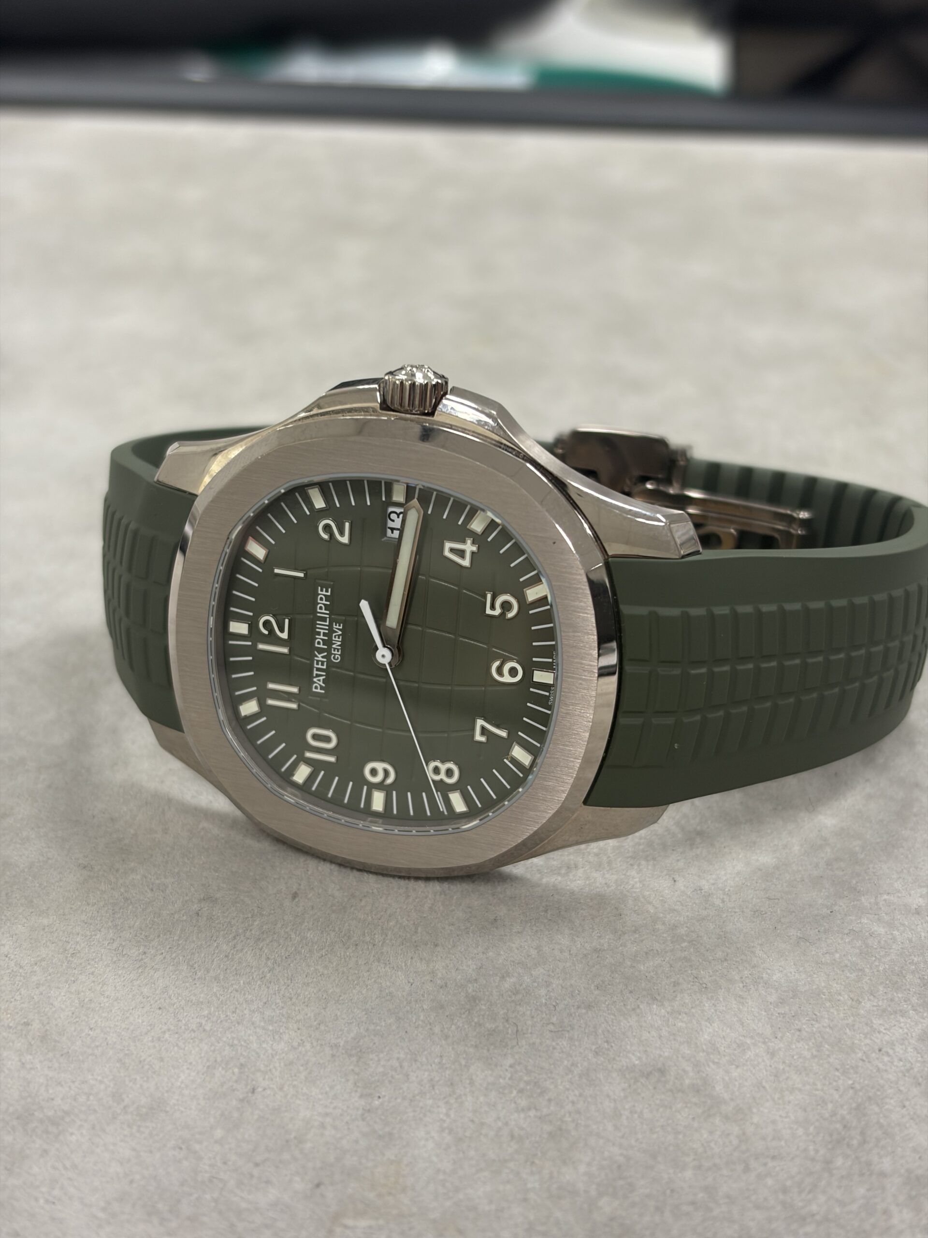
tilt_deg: -30.4
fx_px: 1859
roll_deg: -0.4
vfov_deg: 36.8
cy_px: 619
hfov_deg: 28.0
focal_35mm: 52
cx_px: 464
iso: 80
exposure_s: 1/50
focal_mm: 5.96
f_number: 1.6
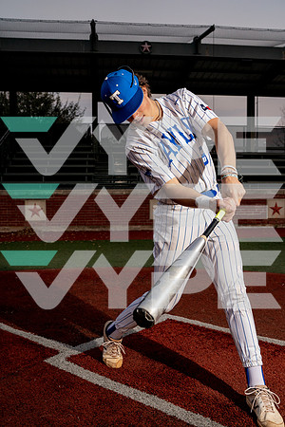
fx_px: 416
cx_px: 142
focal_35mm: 35
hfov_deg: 37.9
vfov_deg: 54.4
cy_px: 214
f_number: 5
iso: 500
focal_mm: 35
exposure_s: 1/250
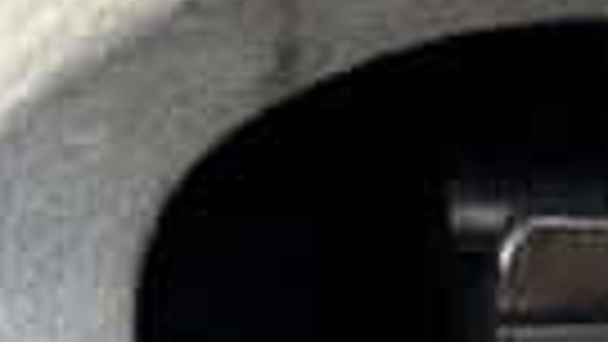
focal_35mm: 134
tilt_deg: -43.4
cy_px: 754
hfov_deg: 15.6
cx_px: 676
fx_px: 2161
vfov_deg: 8.4
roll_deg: -4.5
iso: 50
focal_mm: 5.7
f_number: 1.5
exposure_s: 1/526
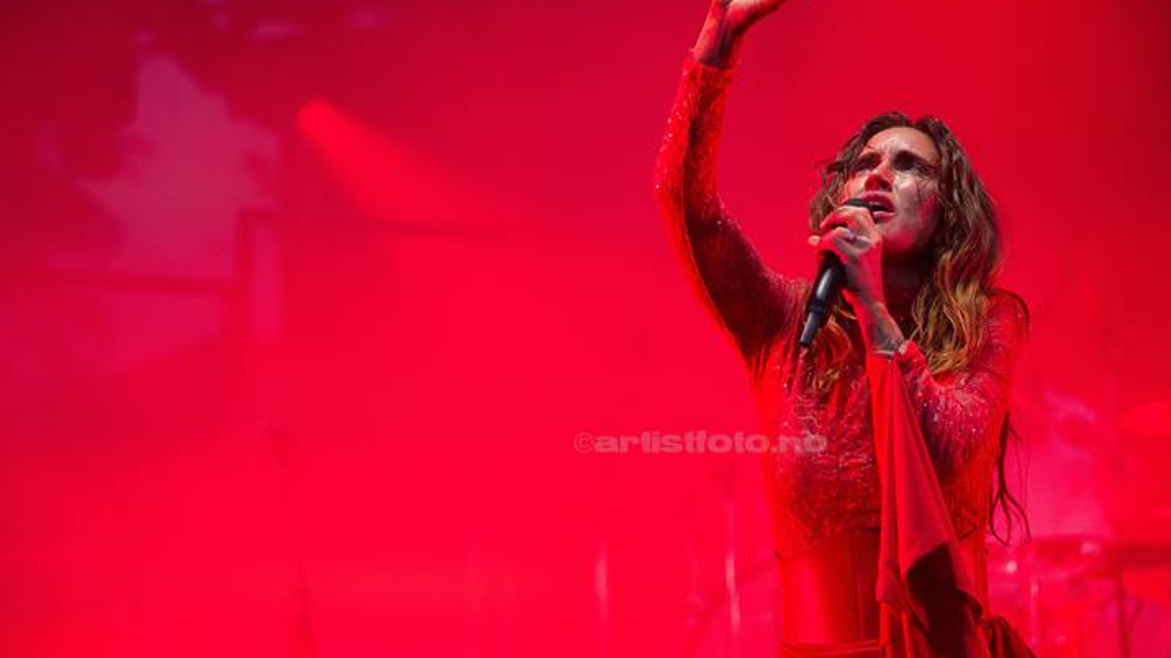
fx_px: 2980
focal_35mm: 96
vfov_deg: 12.6
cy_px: 324
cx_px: 586
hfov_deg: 22.2
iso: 2500
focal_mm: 91
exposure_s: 1/1000
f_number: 2.8
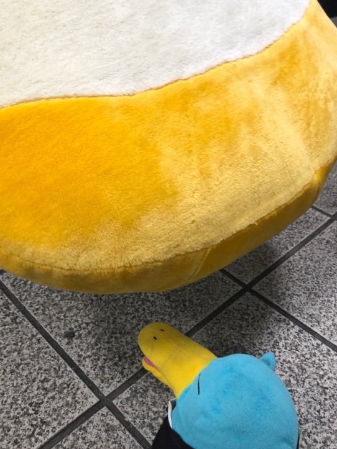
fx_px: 403
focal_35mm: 31
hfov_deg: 45.4
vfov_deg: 58.2
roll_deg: -5.2
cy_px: 247
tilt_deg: -39.9
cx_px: 164
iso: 20
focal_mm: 3.99
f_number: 1.8
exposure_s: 1/30
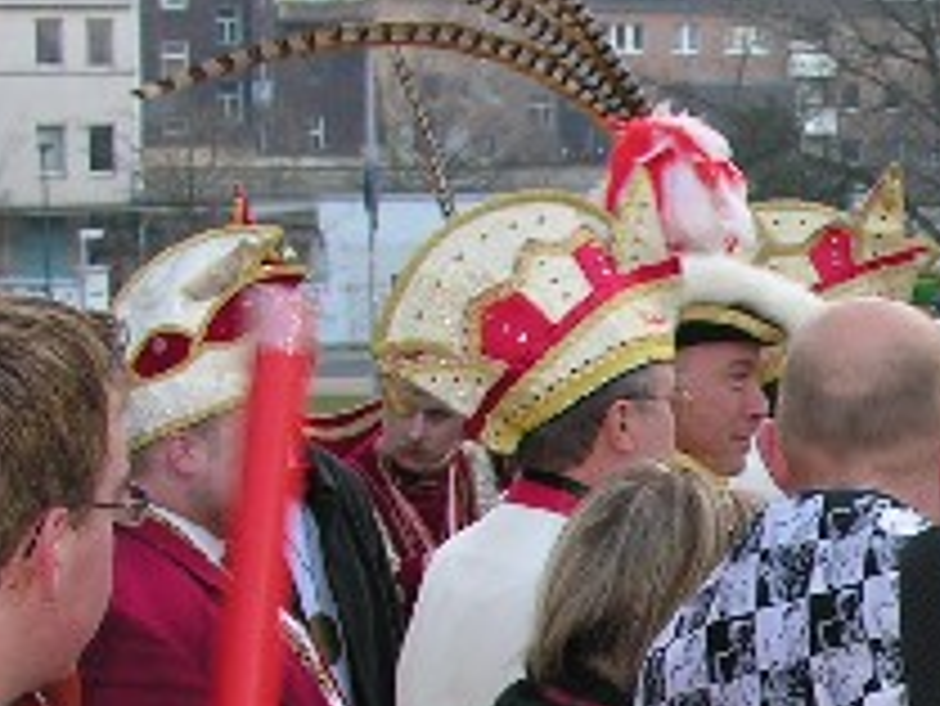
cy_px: 886
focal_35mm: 134
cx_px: 1291
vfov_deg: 10.8
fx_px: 3641
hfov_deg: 14.0
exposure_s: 1/30
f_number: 2.8
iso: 50
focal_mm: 8.9
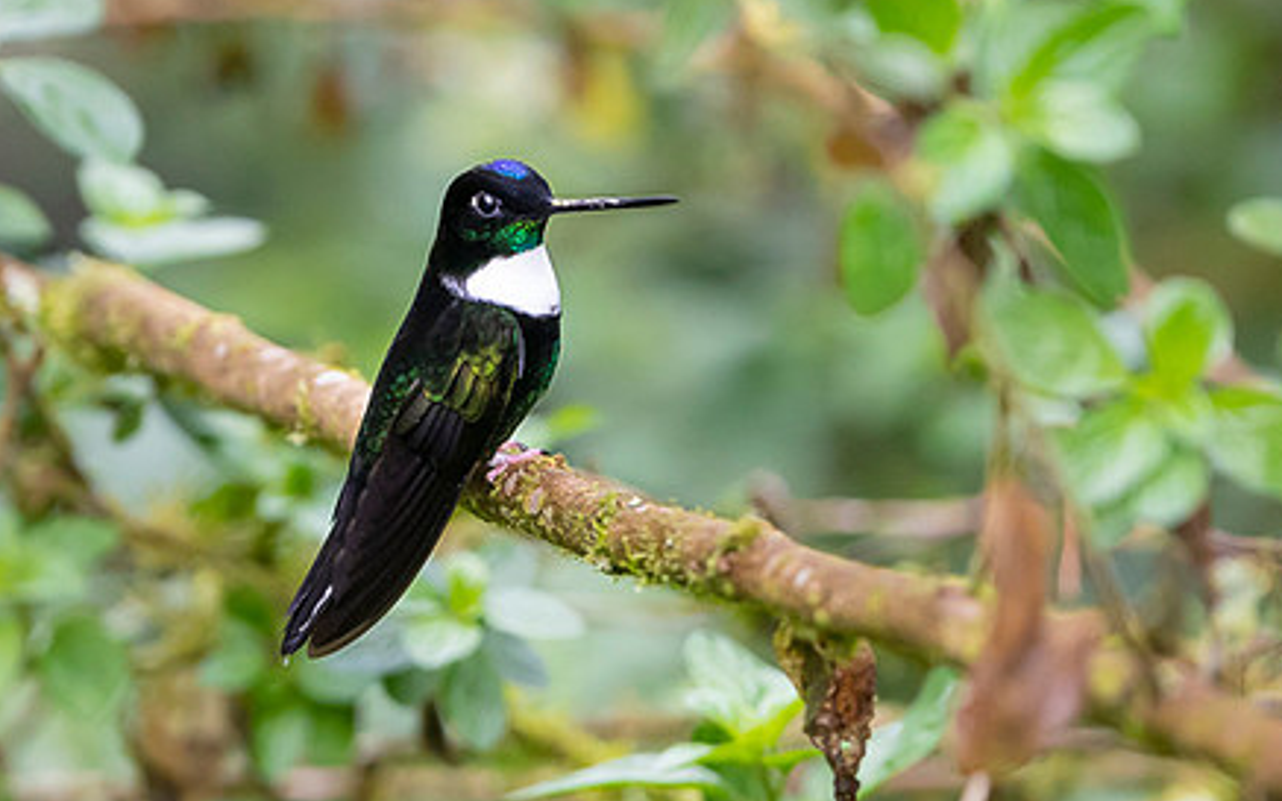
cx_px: 538
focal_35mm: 1116
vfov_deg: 1.2
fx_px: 38987
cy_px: 347
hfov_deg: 1.9
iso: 1600
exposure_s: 1/1600
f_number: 4
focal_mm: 500
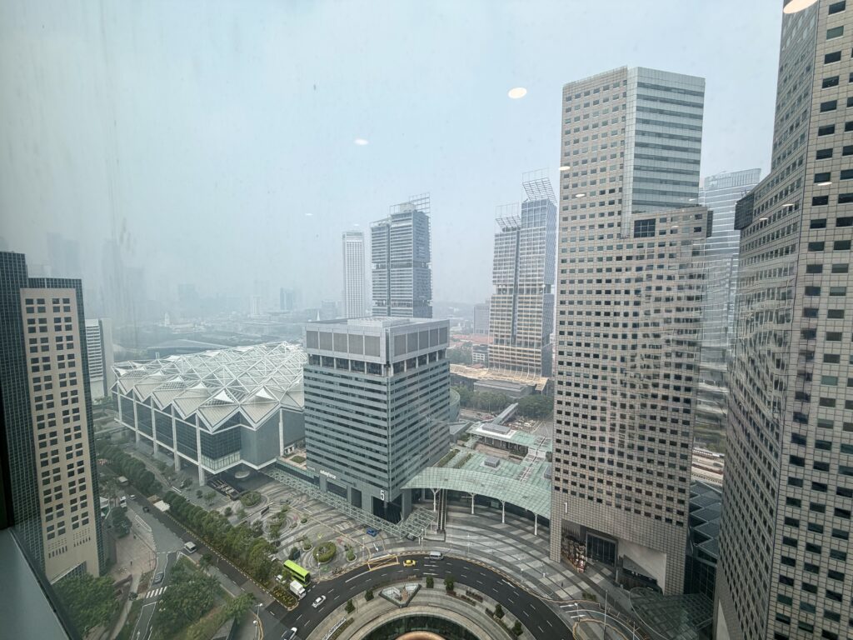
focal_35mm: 14
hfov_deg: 102.1
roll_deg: +0.5
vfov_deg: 85.7
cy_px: 320
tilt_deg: -5.1
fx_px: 345
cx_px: 426
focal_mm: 2.22
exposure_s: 1/613
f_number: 2.2
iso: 40
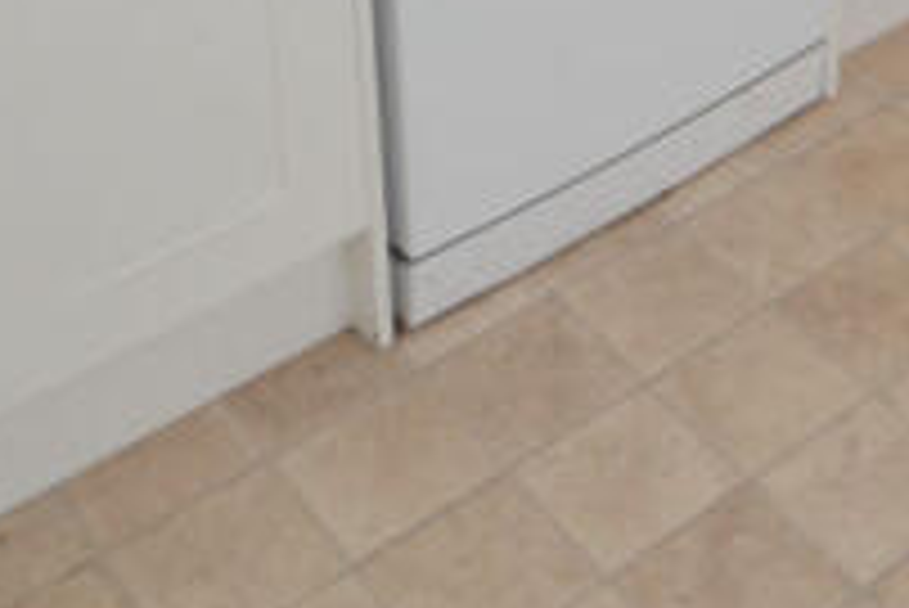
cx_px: 914
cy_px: -581
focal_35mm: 76
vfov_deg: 14.9
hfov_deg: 25.3
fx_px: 1920
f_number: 8
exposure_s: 1/6
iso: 400
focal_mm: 10
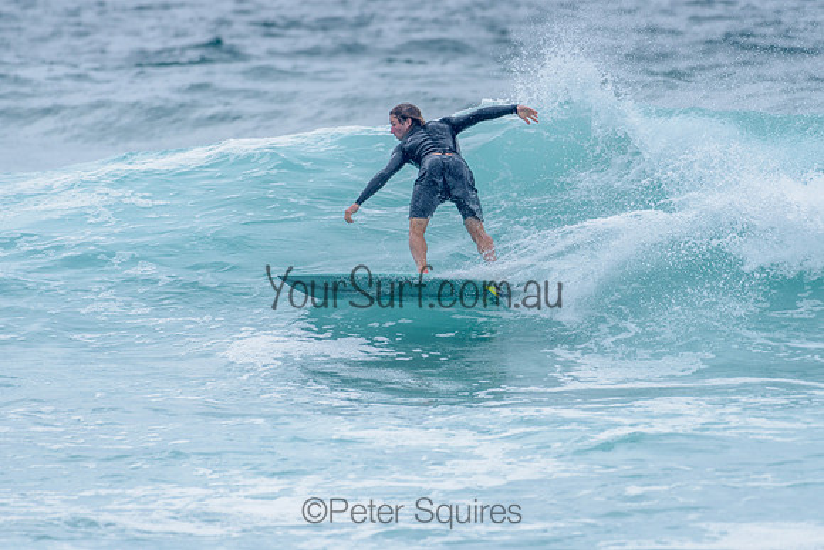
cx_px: 449
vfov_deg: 2.2
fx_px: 14029
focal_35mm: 613
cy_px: 219
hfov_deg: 3.4
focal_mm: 500
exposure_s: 1/2000
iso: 180
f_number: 5.6
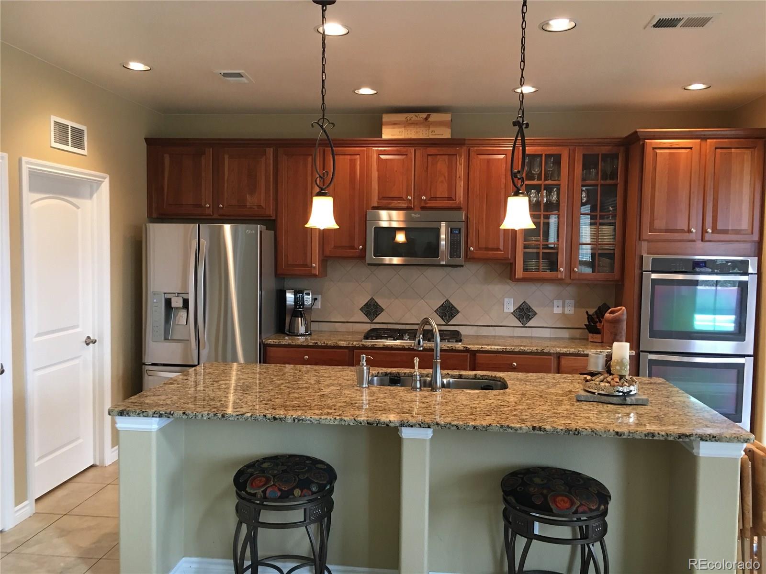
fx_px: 642
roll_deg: -1.3
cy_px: 287
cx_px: 383
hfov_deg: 61.7
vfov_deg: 48.2
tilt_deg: -3.0
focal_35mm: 29
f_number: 2.2
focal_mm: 4.15
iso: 64
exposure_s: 1/15
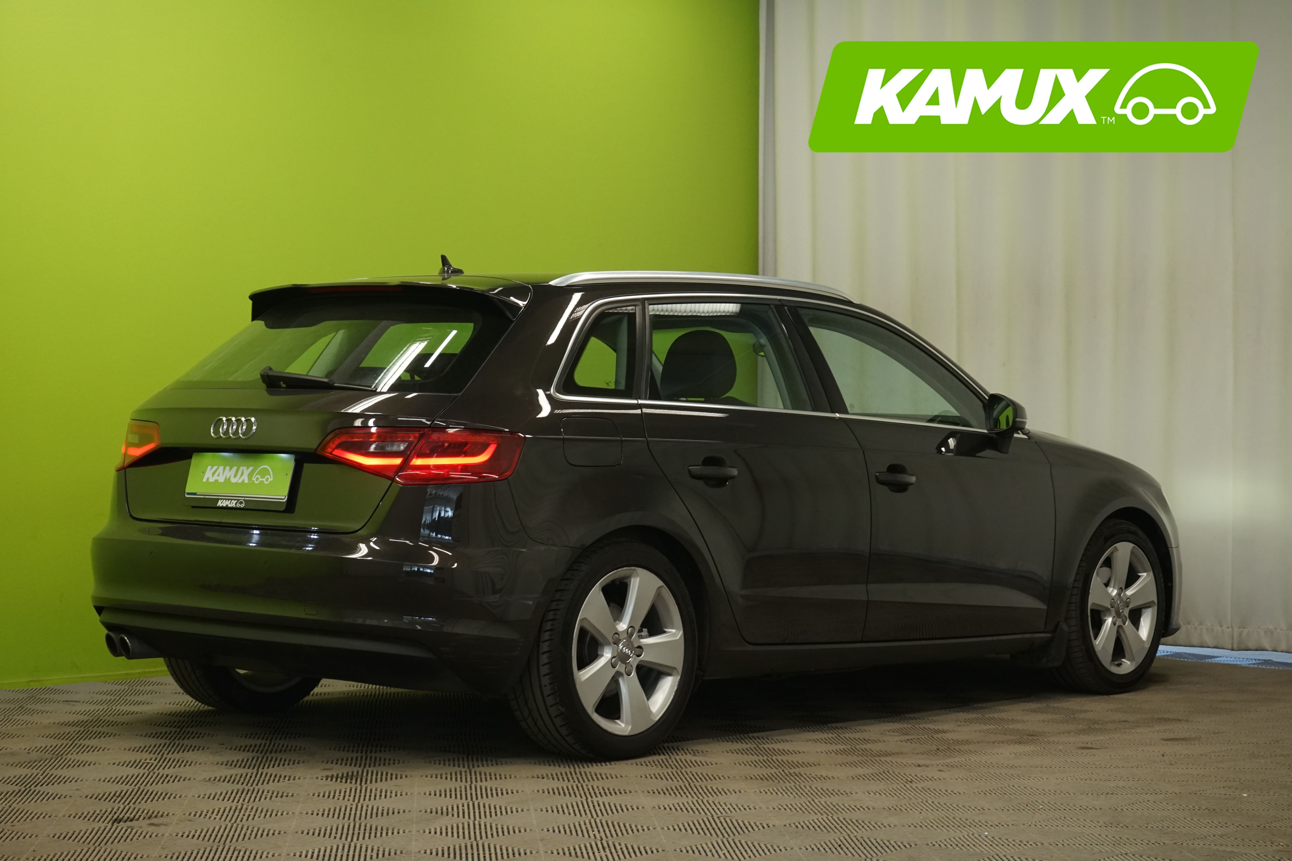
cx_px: 646
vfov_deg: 19.5
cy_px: 430
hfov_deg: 28.8
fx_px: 2512
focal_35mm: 70
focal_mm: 70
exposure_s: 1/25
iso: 1600
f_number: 9
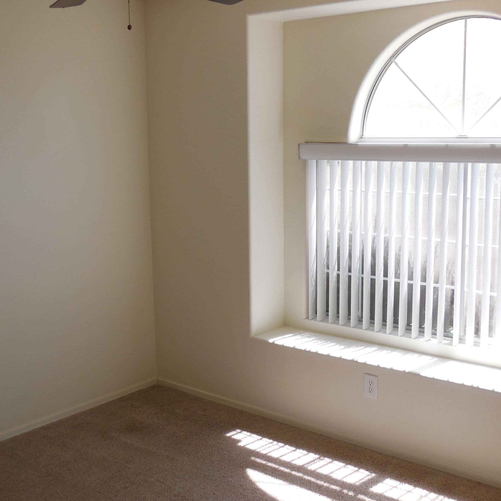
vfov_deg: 35.4
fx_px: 786
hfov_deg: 35.3
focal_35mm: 48
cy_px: 253
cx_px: 223
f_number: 3.6
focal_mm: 7.1
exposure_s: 1/30
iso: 140
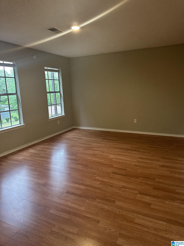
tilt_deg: -11.0
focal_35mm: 24
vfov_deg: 71.6
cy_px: 123
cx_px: 92
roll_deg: +1.9
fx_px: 170
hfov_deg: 56.8
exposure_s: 1/60
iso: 320
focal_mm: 6.86
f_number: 1.78
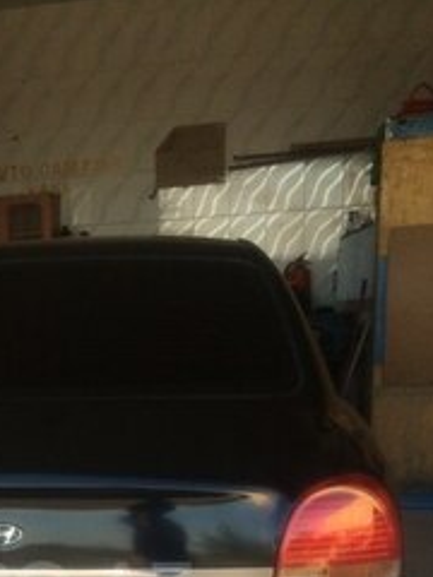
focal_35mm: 60
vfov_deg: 29.8
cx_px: 7
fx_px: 1001
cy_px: 589
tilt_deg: -18.7
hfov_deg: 23.5
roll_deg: +3.1
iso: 32
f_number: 2.2
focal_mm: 4.15
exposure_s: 1/223
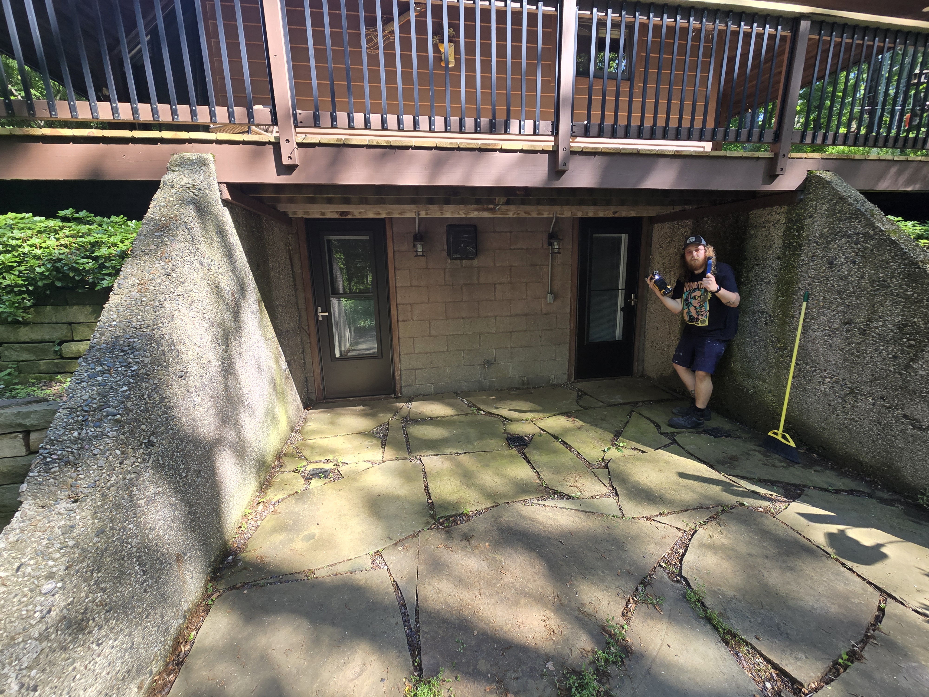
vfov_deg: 89.9
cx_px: 464
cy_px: 348
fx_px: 349
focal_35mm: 13
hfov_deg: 106.2
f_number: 2.2
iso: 50
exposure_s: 1/172
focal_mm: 2.2
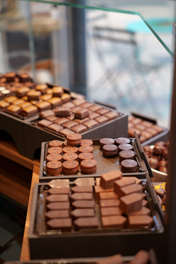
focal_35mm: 59
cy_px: 132
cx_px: 88
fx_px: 433
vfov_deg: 33.9
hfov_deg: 23.0
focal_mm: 59
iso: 320
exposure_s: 1/60
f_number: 2.8
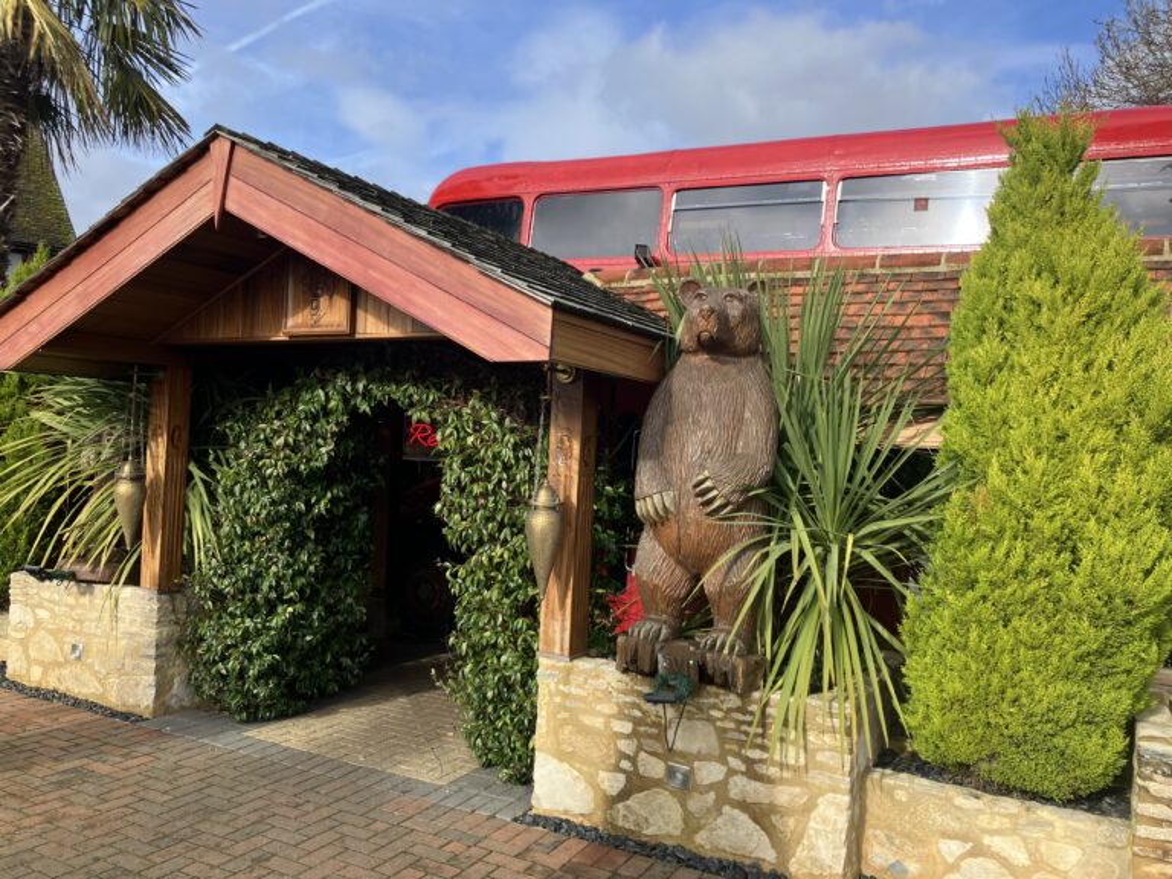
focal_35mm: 28
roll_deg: -1.7
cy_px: 440
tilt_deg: +2.0
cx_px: 586
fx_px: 948
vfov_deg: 49.7
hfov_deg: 63.4
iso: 32
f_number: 1.8
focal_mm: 3.99
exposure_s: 1/796
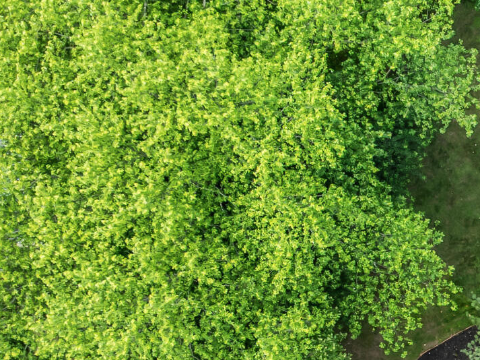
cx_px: 796
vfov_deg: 14.1
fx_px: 1400
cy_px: 455
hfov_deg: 16.9
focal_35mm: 101
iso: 100
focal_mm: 12.29
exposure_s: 1/200
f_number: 2.8
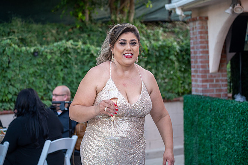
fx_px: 565
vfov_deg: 16.6
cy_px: 82
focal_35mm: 82
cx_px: 124
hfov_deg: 24.8
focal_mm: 82
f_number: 4
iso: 800
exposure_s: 1/250
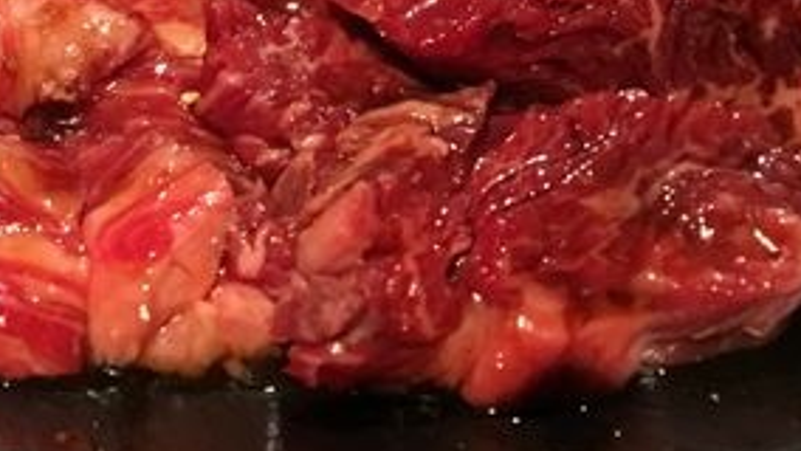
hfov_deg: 23.8
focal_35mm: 89
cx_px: 291
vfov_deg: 13.2
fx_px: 1891
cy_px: -90
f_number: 2.2
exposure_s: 1/4
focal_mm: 4.15
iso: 64
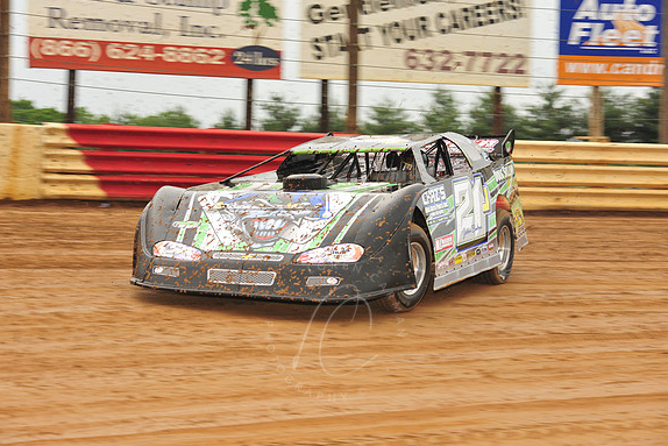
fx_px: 1967
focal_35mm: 106
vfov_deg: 12.9
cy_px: 224
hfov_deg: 19.3
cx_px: 334
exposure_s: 1/320
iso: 640
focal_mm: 105
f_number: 7.1
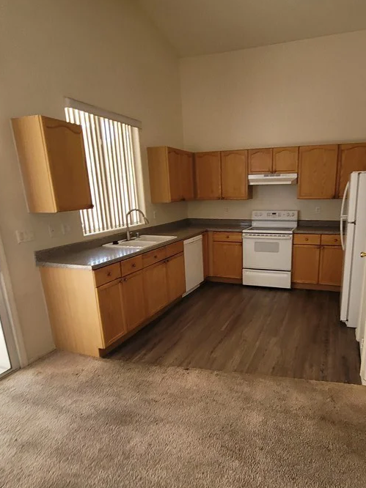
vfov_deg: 81.4
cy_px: 274
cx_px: 230
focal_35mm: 20
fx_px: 282
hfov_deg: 64.9
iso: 100
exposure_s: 1/120
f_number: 2.2
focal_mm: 2.2
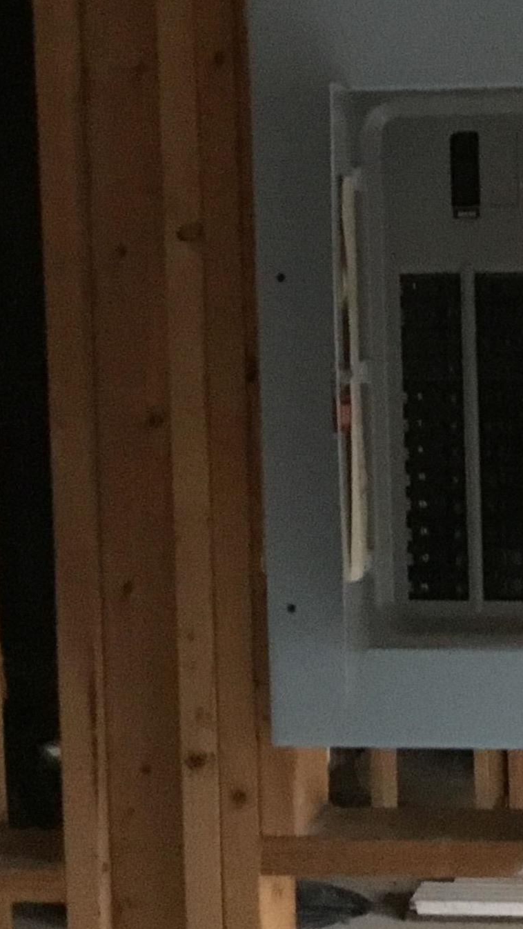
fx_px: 1898
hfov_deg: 14.8
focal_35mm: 77
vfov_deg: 27.3
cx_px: 727
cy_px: 274
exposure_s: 1/15
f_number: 2.4
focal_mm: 3.3
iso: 640
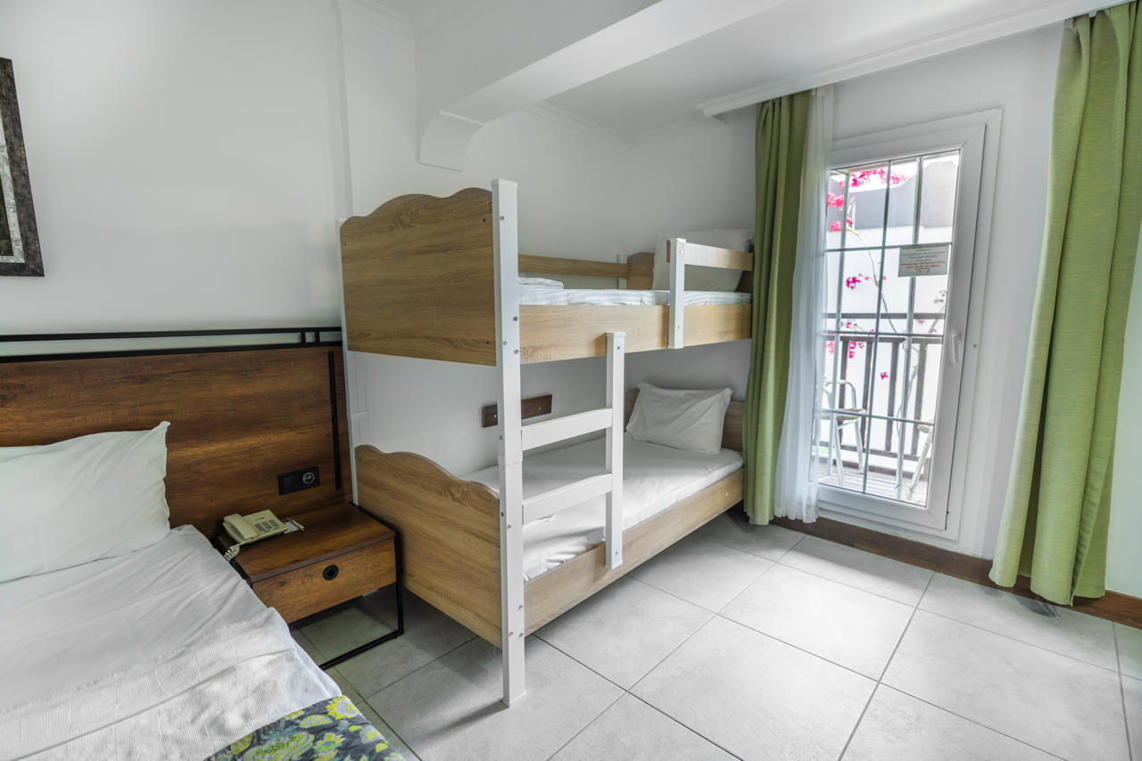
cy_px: 380
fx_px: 507
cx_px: 571
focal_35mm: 16
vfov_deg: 73.7
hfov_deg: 96.7
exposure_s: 1/500
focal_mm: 16
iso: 500
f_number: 2.8
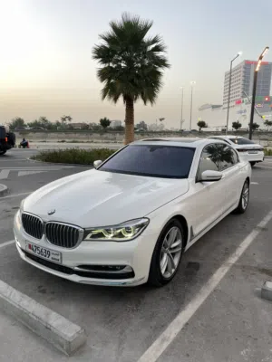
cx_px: 136
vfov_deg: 67.3
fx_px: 272
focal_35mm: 26
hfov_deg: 53.1
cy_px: 181
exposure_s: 1/100
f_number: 1.6
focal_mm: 4.2
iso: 40
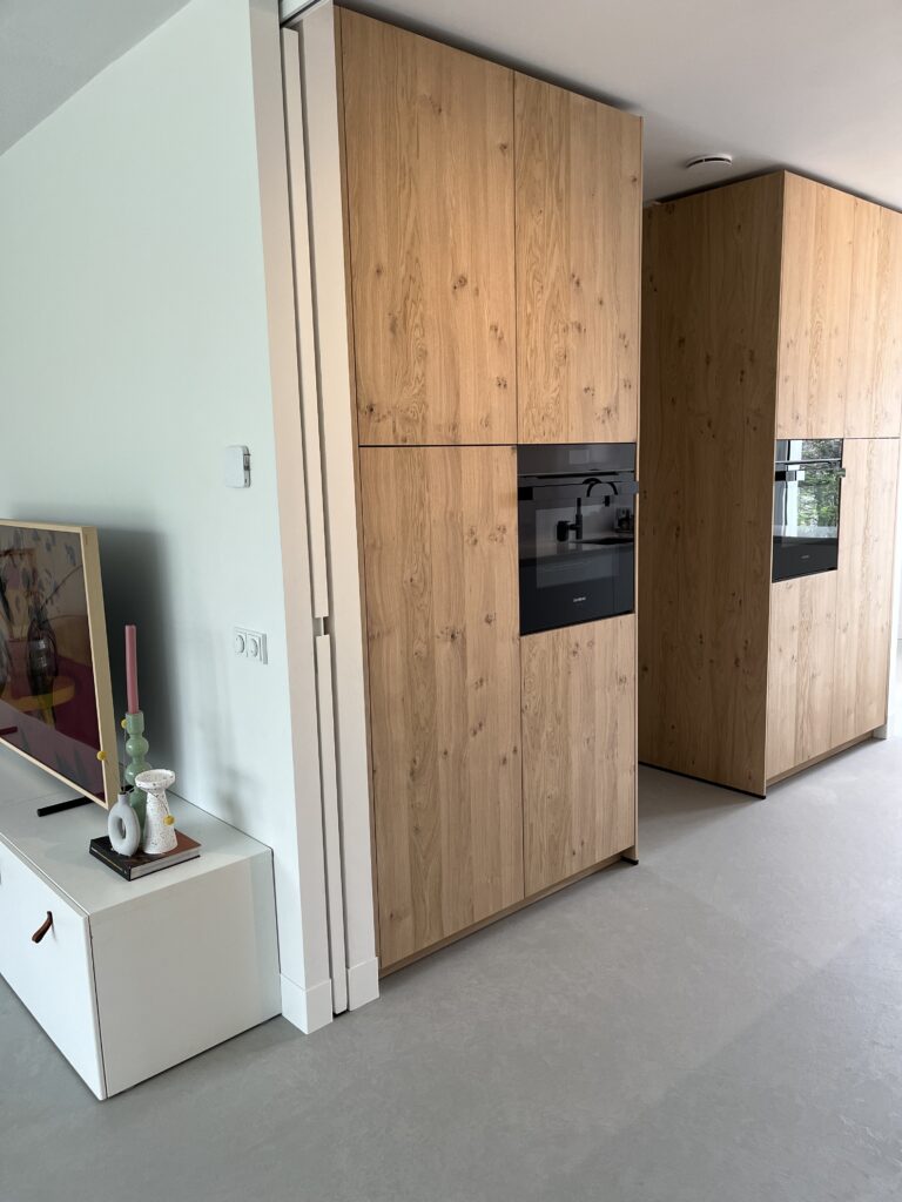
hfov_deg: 53.1
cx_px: 451
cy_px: 601
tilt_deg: -10.0
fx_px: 903
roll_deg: +2.3
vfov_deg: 67.3
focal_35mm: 26
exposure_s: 1/100
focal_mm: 5.1
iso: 80
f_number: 1.6
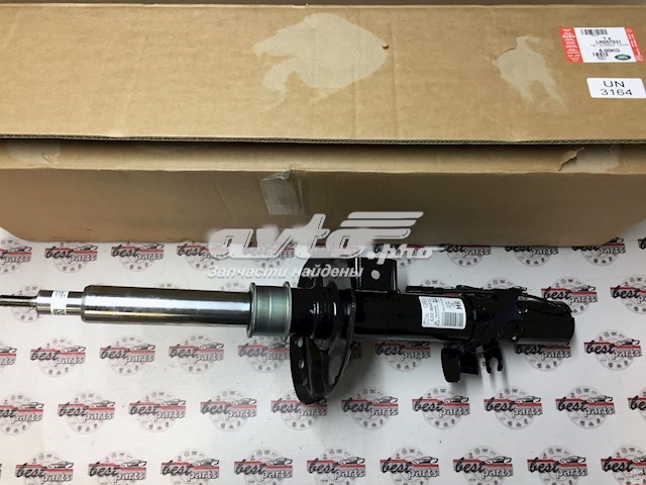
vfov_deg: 48.2
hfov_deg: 61.7
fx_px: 541
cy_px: 242
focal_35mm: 29
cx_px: 323
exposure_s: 1/33
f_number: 2.2
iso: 125
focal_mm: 4.15
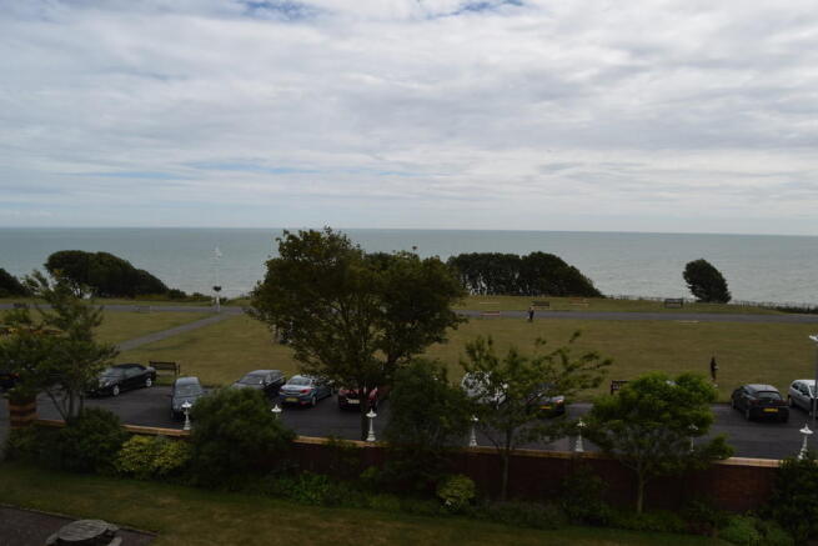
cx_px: 409
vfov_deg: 48.0
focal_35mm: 27
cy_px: 273
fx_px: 614
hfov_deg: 67.4
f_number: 11
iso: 100
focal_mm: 18
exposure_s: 1/200
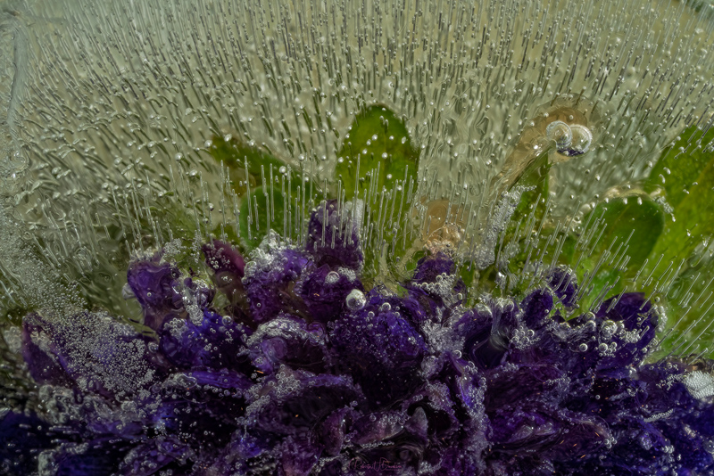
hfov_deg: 22.6
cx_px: 357
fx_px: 1786
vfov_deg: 15.2
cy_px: 238
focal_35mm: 90
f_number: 22
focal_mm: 90
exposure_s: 1/200
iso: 640
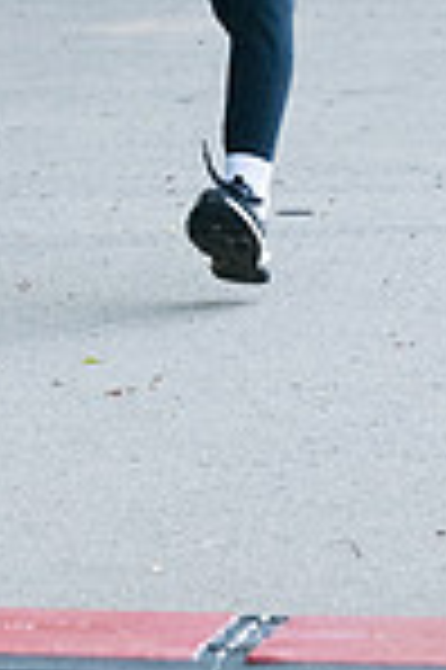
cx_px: 286
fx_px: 8810
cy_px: -193
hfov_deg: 2.9
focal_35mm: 473
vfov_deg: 4.3
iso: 4000
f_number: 5.6
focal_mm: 105
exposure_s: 1/1600
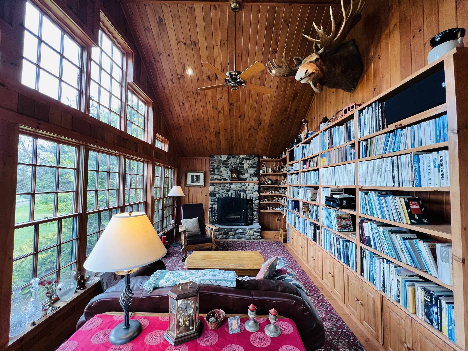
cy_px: 176
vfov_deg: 89.9
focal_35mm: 13
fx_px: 176
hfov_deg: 106.2
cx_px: 234
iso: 160
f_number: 1.8
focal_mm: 1.57
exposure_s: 1/120
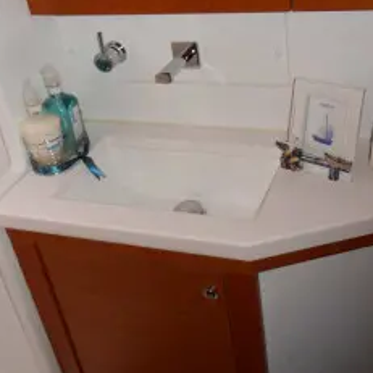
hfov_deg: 36.7
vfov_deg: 36.7
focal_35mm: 46
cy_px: 156
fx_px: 561
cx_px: 223
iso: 200
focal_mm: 4.2
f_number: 3.3
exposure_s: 1/30
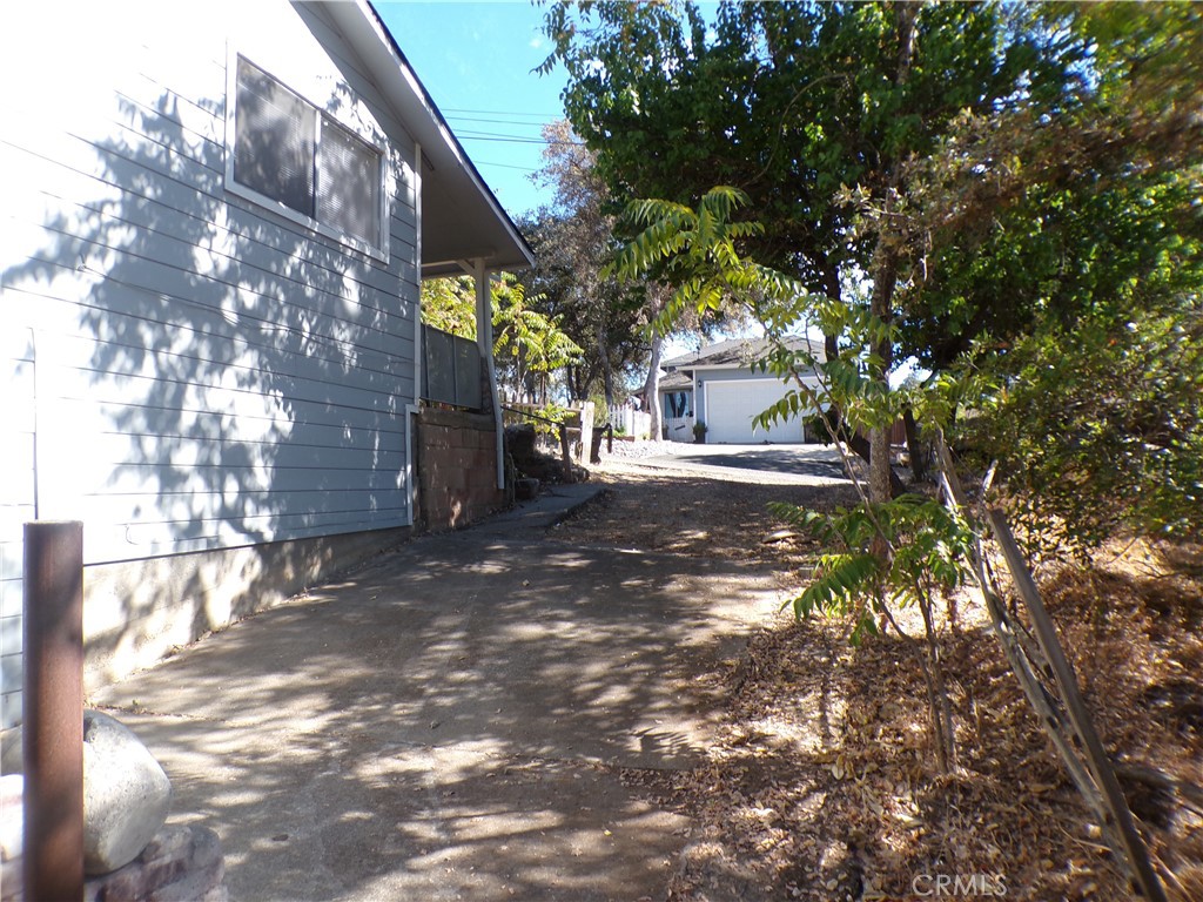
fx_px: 834
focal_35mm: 24
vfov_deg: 56.8
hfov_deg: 71.6
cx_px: 602
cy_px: 451
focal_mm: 4.3
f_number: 3
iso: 100
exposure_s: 1/300
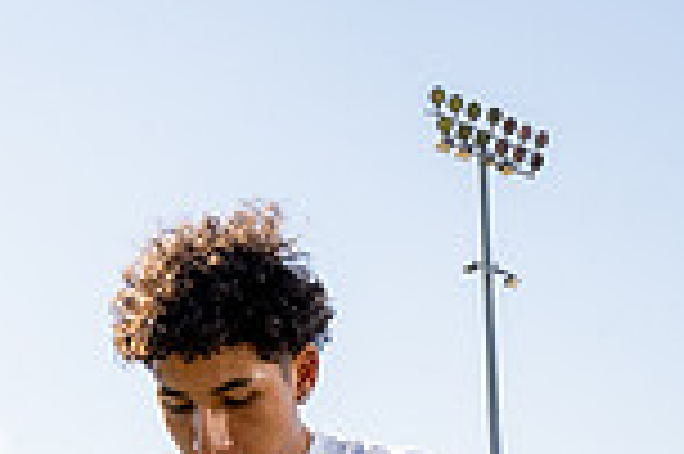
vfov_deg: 15.0
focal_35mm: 68
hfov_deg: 29.6
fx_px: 1291
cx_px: 410
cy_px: 989
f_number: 11
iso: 320
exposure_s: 1/250
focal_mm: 23
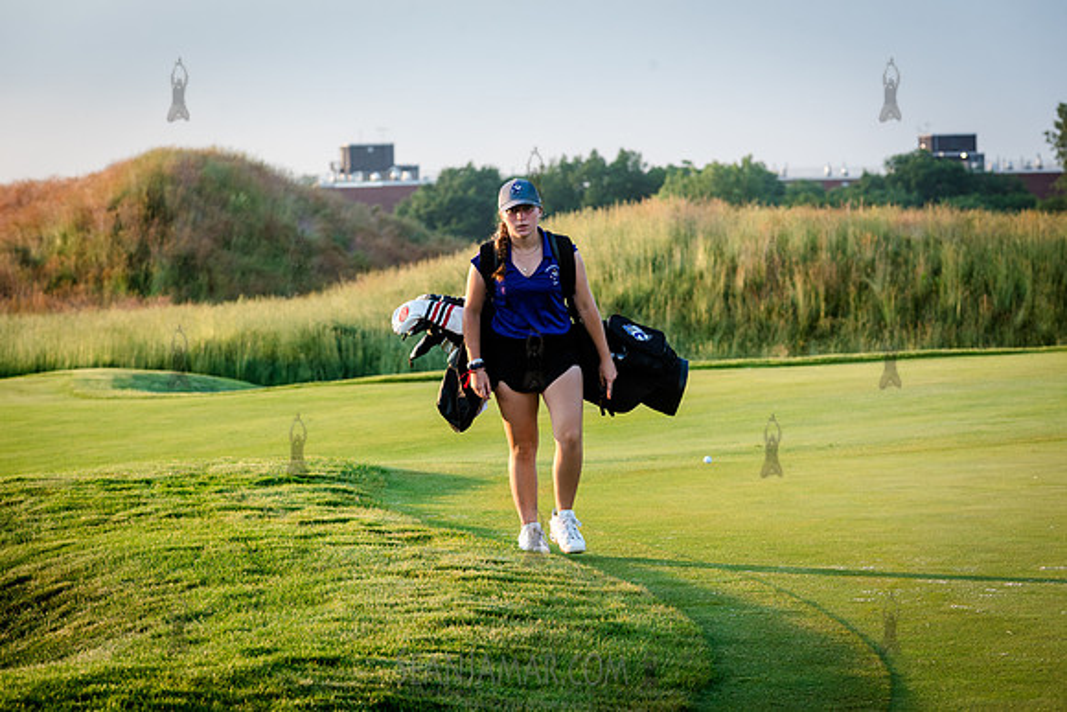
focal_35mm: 145
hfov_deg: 14.2
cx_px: 534
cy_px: 356
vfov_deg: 9.5
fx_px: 4298
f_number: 7.1
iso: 400
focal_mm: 145
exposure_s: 1/160
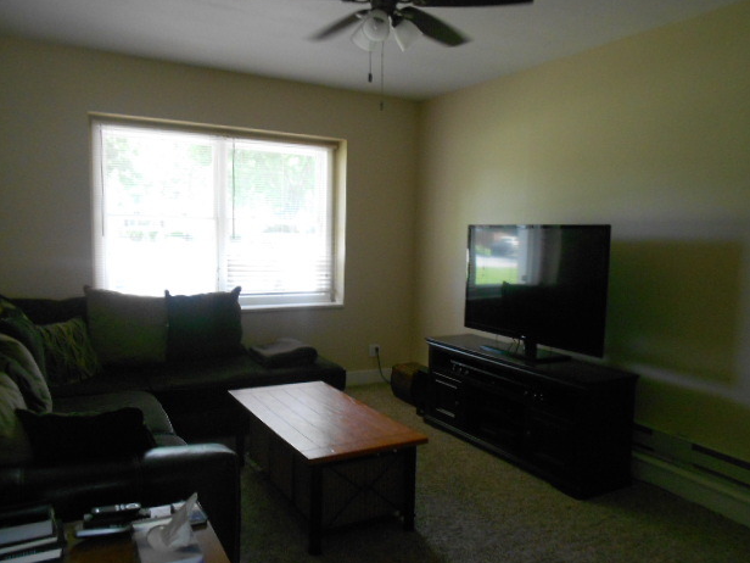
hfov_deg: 65.3
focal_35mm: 27
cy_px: 288
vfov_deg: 51.4
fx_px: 585
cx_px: 387
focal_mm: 4.6
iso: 320
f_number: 3.2
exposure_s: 1/30
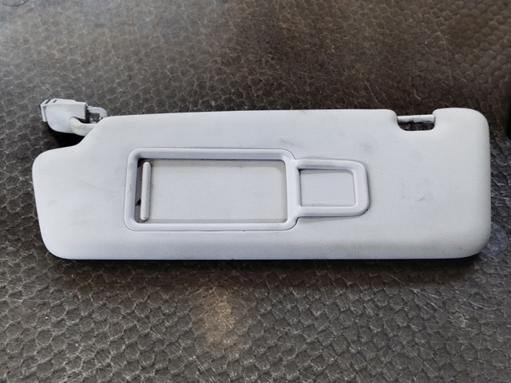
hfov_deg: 39.7
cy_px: 192
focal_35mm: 48
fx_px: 709
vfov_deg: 30.3
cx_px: 256
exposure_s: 1/33
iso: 500
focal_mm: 5.31
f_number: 1.7
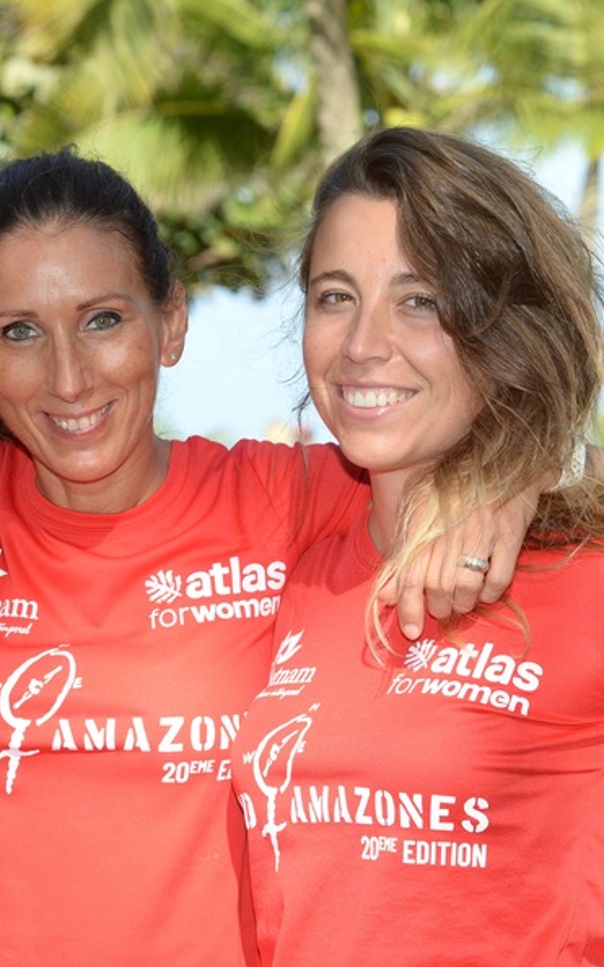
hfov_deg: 8.1
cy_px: 484
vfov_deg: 12.9
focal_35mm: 162
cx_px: 171
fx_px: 4269
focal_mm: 105
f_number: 8
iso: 200
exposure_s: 1/160
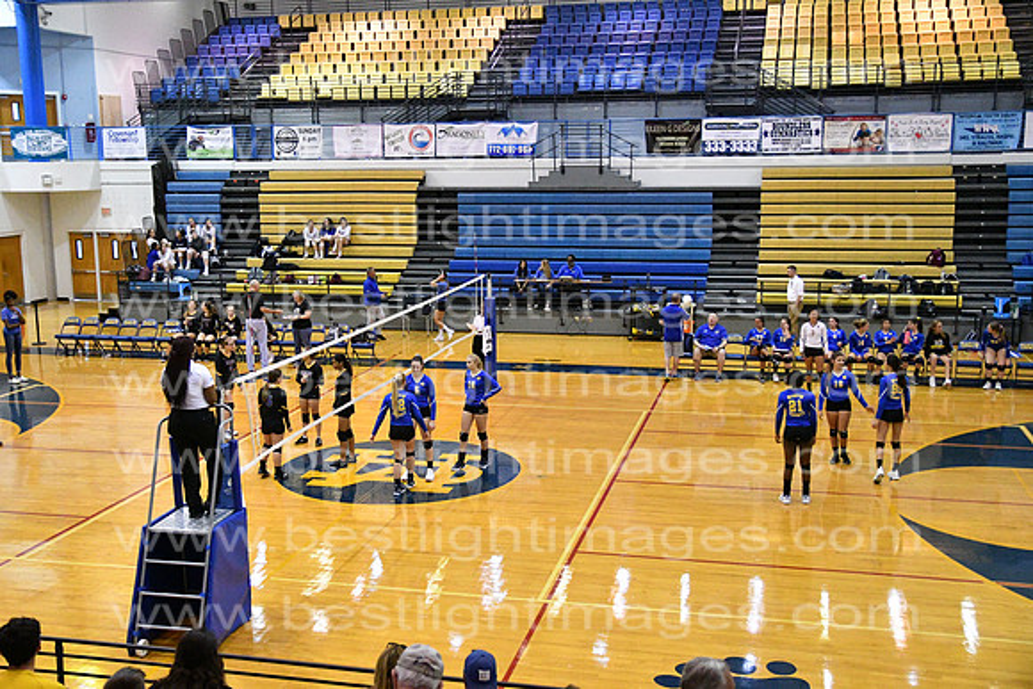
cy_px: 344
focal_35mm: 40
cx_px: 516
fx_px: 1162
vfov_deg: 33.0
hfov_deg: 47.9
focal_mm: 27
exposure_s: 1/800
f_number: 3.2
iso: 10000
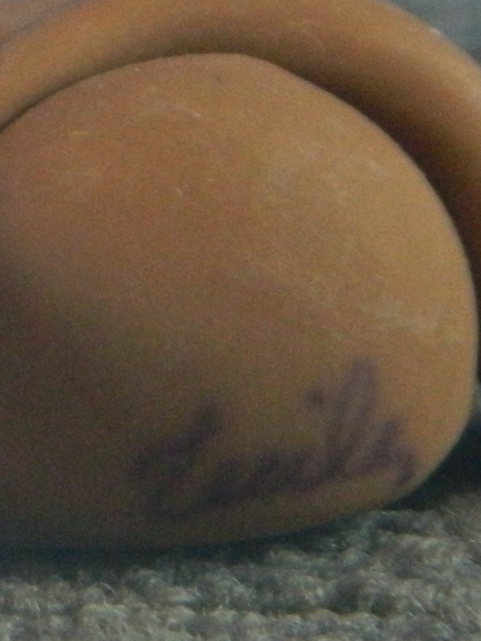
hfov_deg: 2.9
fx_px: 9373
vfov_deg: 3.9
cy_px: -136
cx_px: -530
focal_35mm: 506
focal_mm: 23.2
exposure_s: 1/25
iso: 400
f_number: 4.7
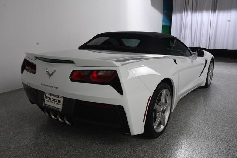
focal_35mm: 33
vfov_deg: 39.9
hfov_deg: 57.2
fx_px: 217
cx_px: 118
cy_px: 79
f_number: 13
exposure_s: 1/160
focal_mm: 22
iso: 100
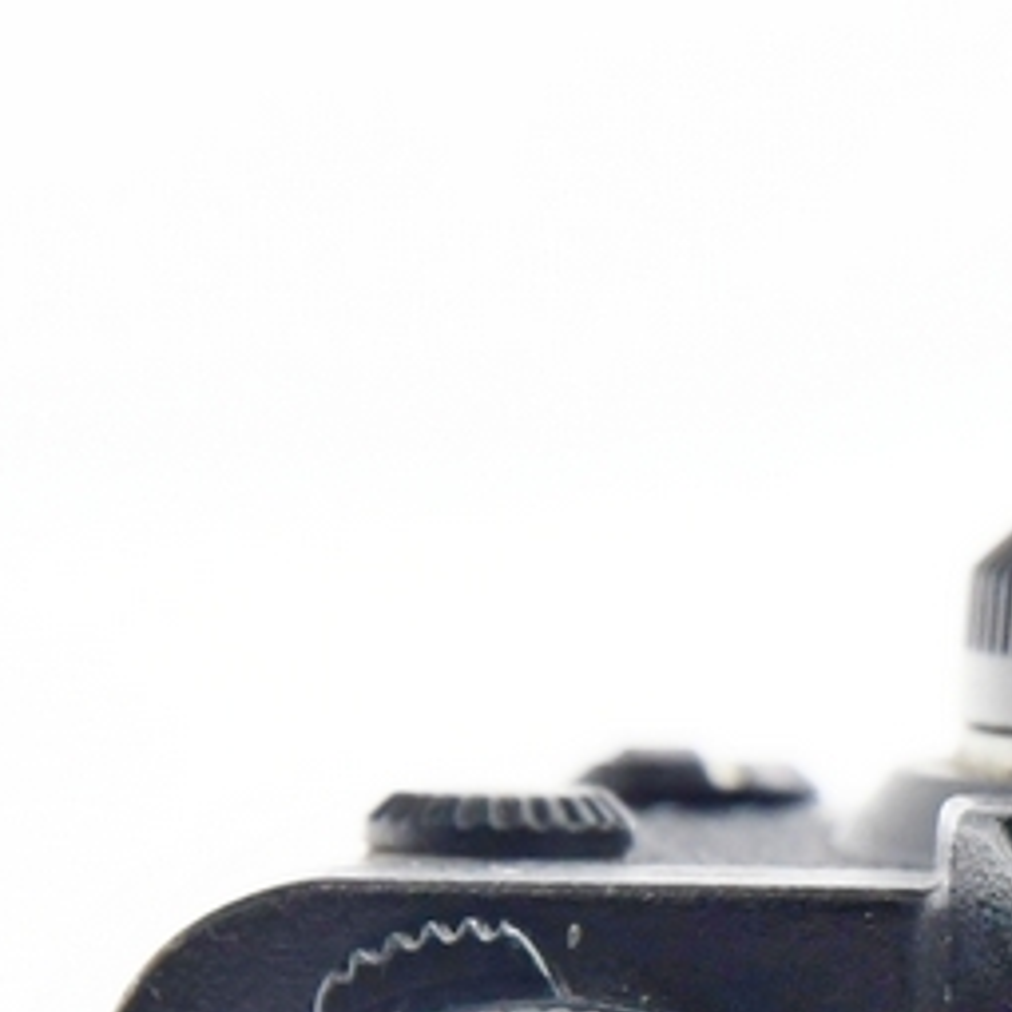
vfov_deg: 3.3
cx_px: 2091
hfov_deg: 3.3
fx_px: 17365
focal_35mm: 525
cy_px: 1214
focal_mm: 70
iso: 1250
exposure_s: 1/160
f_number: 8
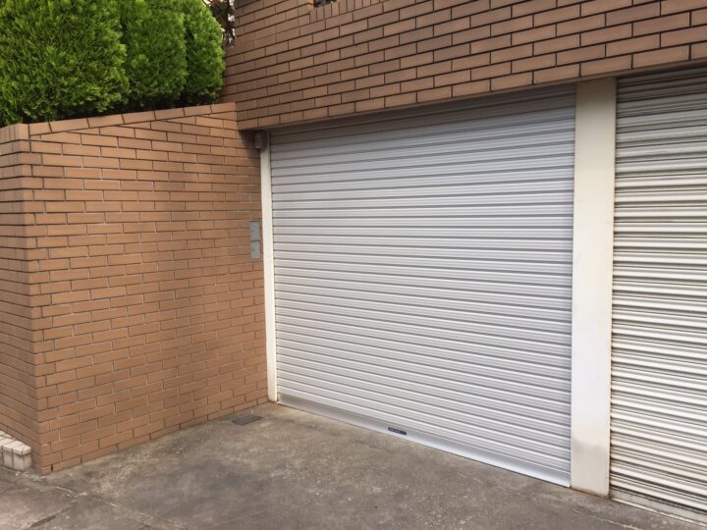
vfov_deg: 48.2
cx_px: 354
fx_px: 592
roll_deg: +0.5
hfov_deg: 61.7
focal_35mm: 29
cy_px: 265
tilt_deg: -6.7
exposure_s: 1/542
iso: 32
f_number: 2.2
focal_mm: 4.15
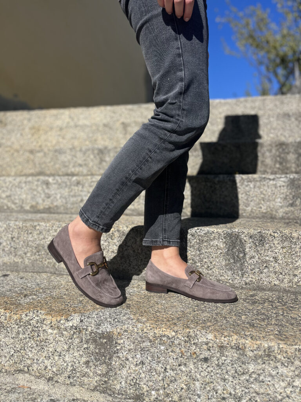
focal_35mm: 26
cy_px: 201
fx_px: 301
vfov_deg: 67.3
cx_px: 150
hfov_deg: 53.1
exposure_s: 1/4651
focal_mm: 5.1
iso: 50
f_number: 1.6
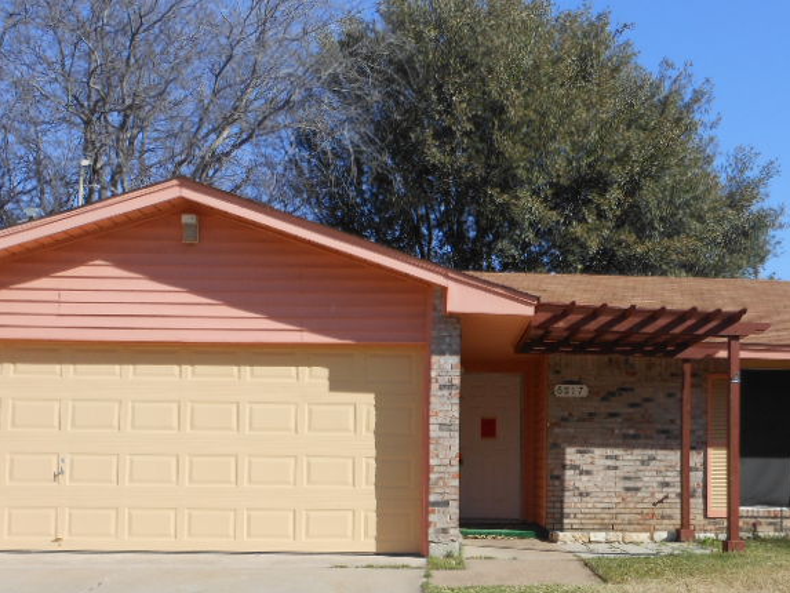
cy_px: 441
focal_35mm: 50
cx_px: 528
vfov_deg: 28.7
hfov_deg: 37.8
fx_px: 1141
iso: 80
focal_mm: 5
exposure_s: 1/640
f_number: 3.7
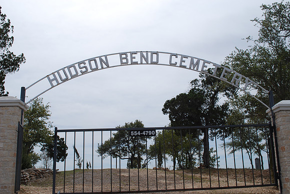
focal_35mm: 39
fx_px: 314
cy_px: 97
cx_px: 145
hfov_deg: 49.5
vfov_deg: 34.3
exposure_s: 1/320
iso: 100
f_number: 10
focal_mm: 26
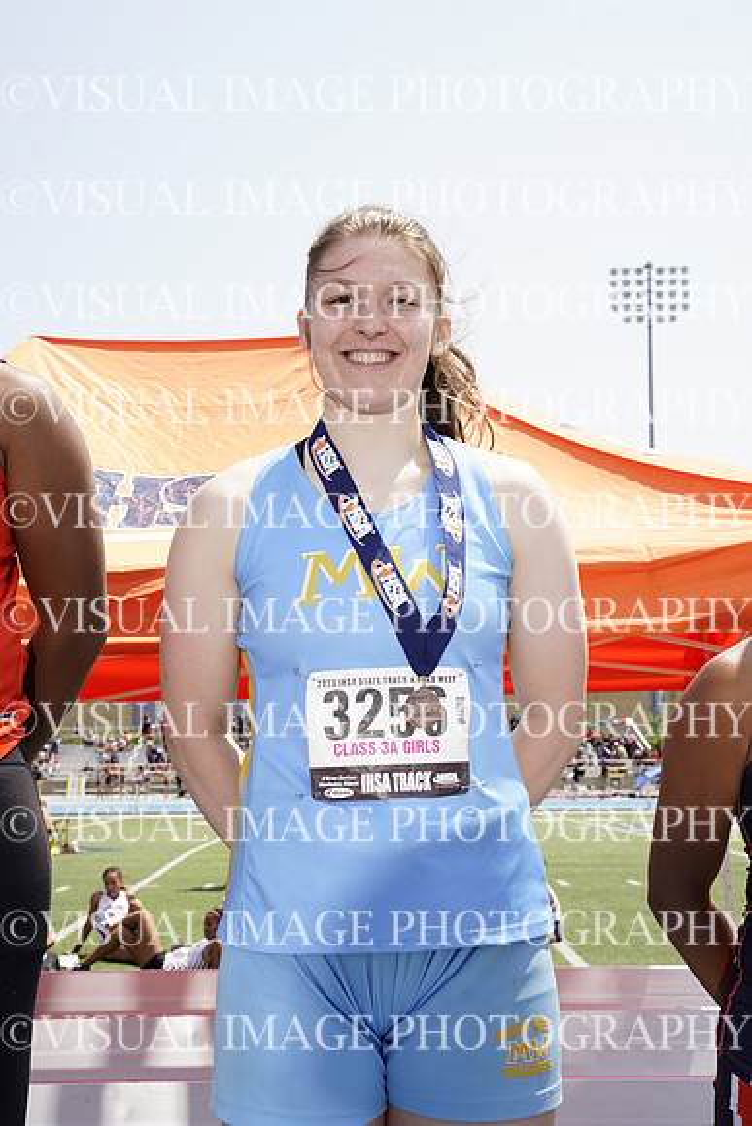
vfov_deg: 42.7
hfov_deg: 29.3
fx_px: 1440
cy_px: 563
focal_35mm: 46
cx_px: 376
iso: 100
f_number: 8
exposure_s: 1/160
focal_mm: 46
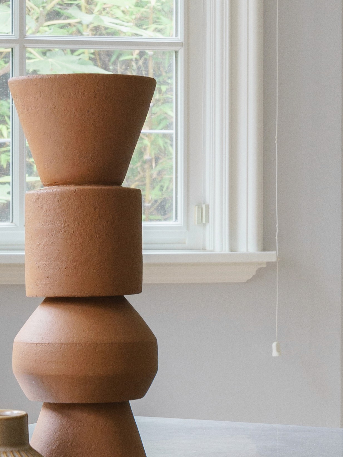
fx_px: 2088
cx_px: 75
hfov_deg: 9.4
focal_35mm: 158
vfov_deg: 12.5
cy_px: 174
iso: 500
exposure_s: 1/13
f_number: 8
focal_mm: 45
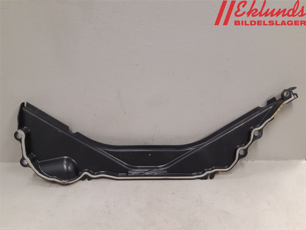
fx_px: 230
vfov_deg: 53.1
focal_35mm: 26
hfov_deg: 67.3
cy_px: 115
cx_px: 153
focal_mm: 3.93
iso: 200
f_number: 1.7
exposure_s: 1/50
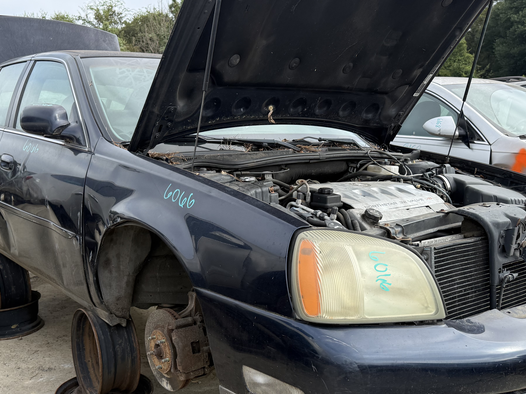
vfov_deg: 37.5
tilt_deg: -8.3
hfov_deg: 48.9
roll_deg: +0.3
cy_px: 242
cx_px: 235
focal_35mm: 38
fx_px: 577
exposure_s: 1/1618
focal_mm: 6.76
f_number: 1.78
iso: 100
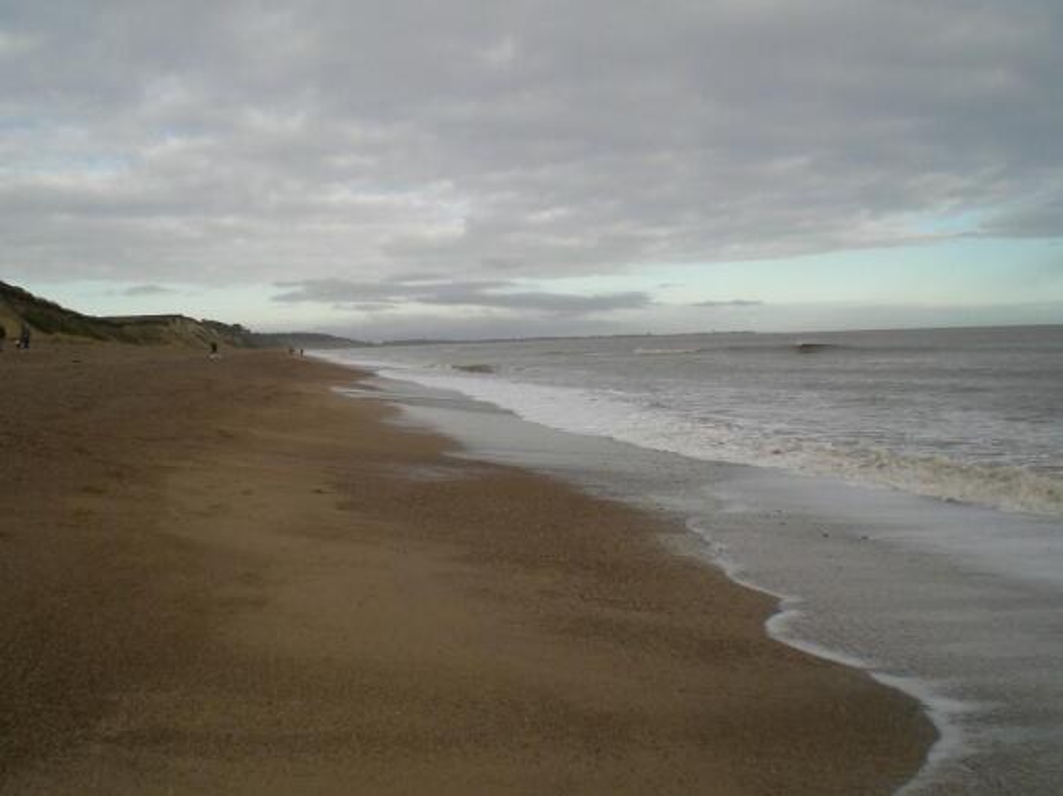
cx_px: 532
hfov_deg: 49.0
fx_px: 1167
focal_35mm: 38
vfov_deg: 37.7
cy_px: 398
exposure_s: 1/320
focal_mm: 6.3
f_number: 4.4
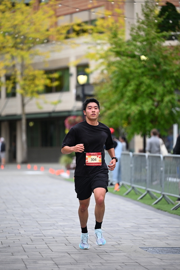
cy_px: 135
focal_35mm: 150
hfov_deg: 9.2
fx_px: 1124
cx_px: 90
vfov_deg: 13.7
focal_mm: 150
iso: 640
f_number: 2.8
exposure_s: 1/2000
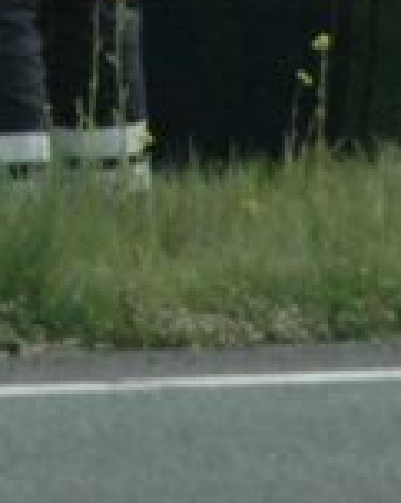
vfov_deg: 1.4
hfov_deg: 1.1
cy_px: -318
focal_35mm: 1353
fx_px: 20133
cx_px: -441
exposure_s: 1/800
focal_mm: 190
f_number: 8
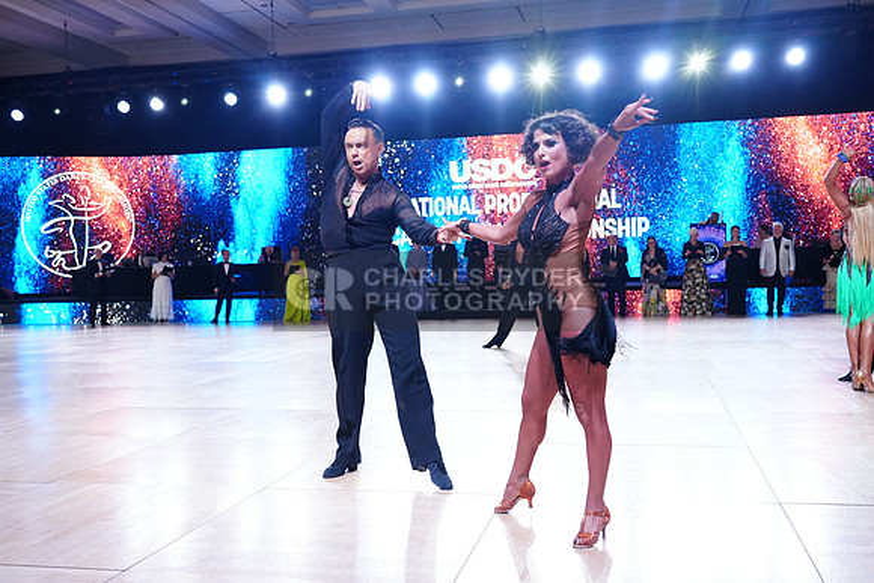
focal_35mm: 34
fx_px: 826
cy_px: 292
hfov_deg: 55.8
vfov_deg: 38.9
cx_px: 437
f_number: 4.5
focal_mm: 34
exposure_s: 1/500
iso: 2000
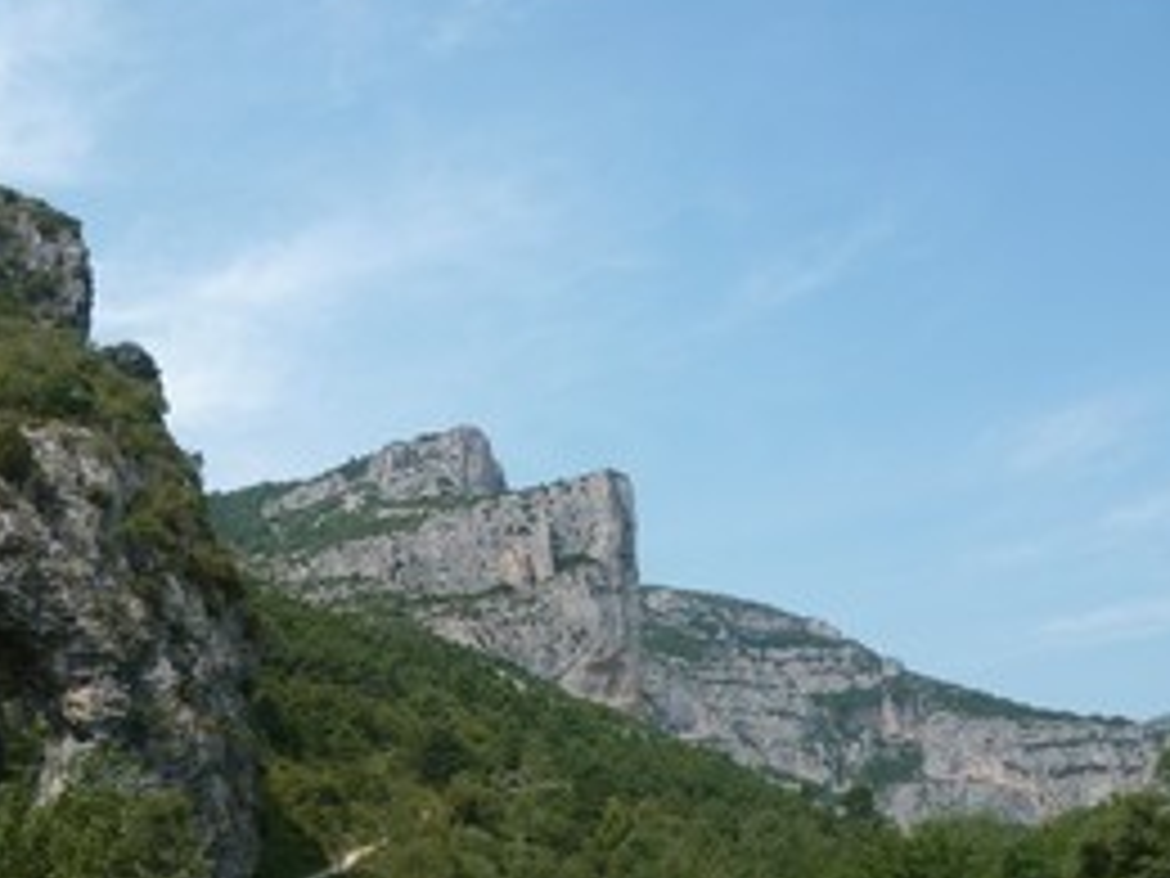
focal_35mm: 43
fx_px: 1453
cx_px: 356
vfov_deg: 33.4
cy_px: 545
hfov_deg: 43.0
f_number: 2.8
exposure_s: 1/800
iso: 80
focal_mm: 5
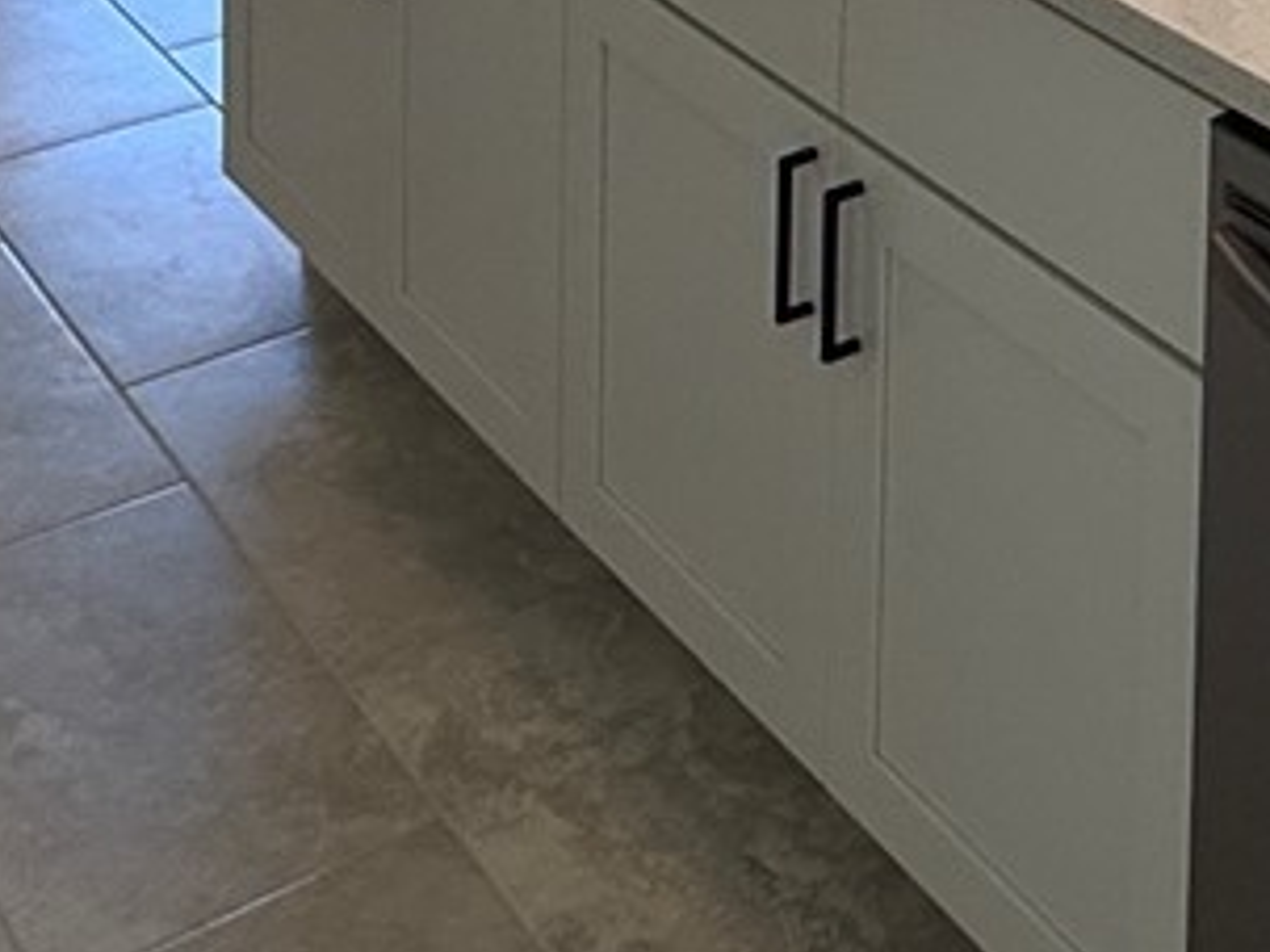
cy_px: -793
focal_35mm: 74
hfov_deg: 24.3
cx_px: 1454
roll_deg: -3.4
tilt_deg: -8.3
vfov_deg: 16.4
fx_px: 2714
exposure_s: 1/120
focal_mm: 2.22
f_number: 2.2
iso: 100
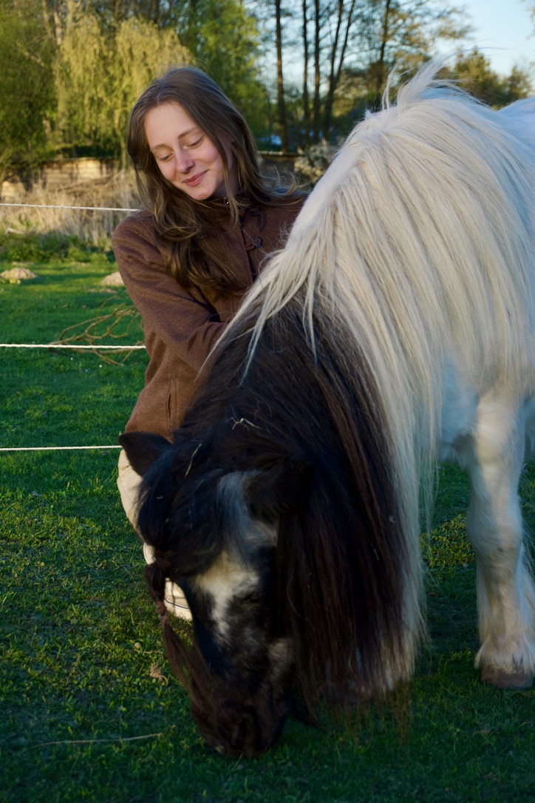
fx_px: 1672
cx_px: 268
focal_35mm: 75
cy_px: 402
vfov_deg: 27.0
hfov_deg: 18.2
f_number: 5.6
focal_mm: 50
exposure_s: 1/320
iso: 400
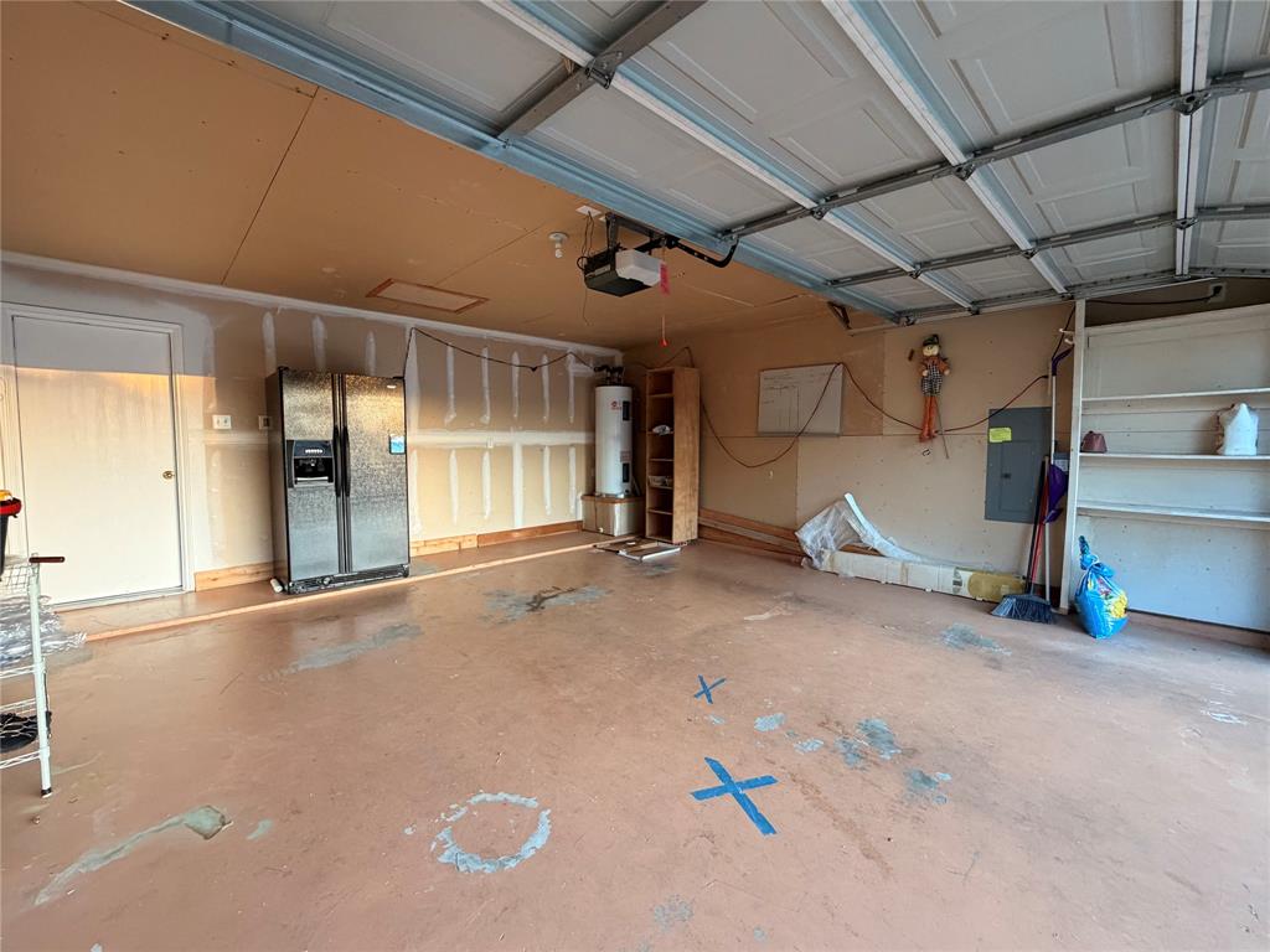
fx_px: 514
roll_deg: +0.8
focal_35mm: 14
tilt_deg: -2.8
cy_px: 476
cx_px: 635
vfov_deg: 85.7
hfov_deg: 102.1
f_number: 2.2
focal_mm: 2.22
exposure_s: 1/107
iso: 320
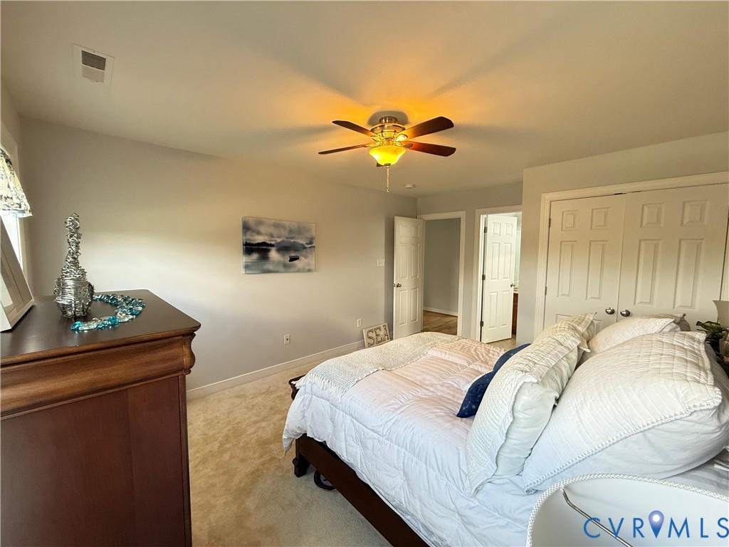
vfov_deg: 85.7
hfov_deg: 102.1
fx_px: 295
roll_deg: -0.6
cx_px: 364
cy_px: 274
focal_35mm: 14
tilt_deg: -4.0
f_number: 2.2
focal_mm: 2.22
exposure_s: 1/60
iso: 320
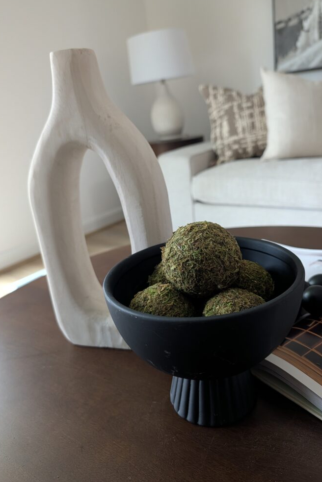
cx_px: 184
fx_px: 349
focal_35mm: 26
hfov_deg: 49.4
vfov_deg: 69.4
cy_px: 236
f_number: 1.68
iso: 559
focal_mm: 6.9
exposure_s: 1/49.2
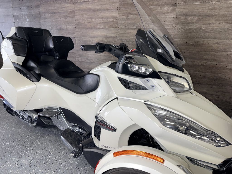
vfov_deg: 56.8
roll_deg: -2.0
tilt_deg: -14.8
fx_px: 161
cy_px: 87
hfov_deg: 71.6
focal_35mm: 24
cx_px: 116
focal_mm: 6.76
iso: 64
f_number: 1.78
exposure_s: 1/50
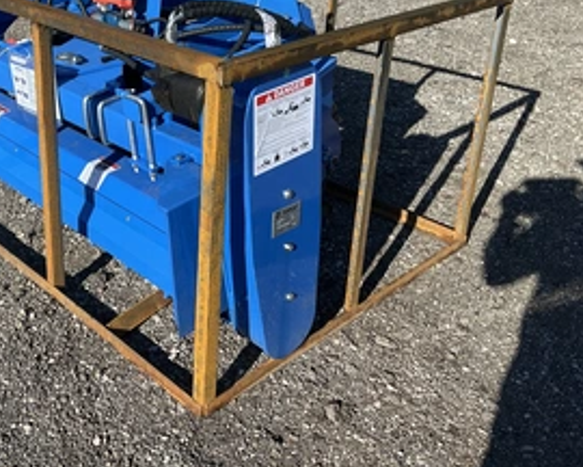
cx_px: 155
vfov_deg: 35.3
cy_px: 151
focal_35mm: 42
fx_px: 725
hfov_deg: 42.6
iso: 25
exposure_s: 1/1076
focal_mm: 3
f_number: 1.8
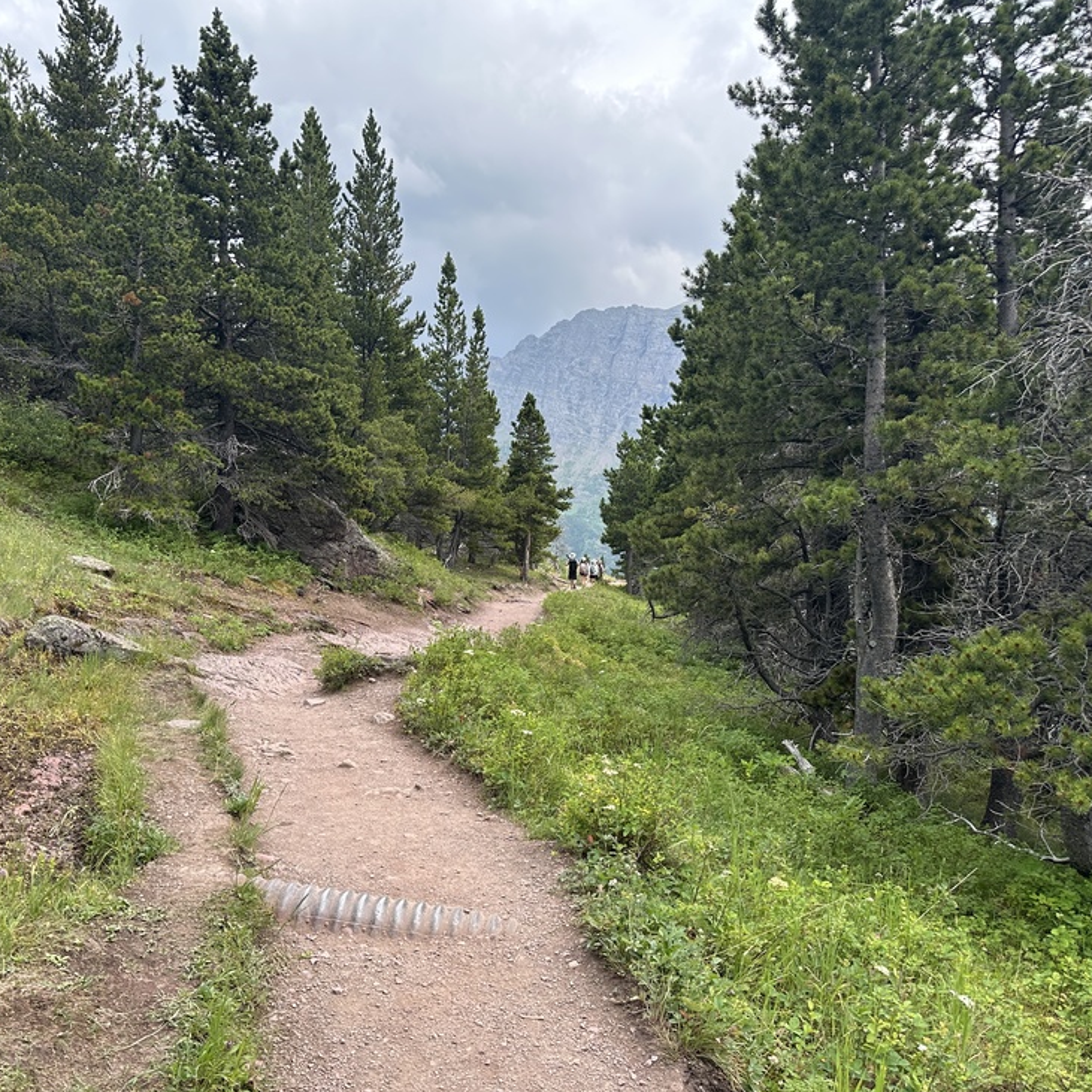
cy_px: 535
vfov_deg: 55.6
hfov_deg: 55.3
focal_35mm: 29
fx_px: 1035
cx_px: 442
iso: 80
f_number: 1.78
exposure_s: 1/1107
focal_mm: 6.86
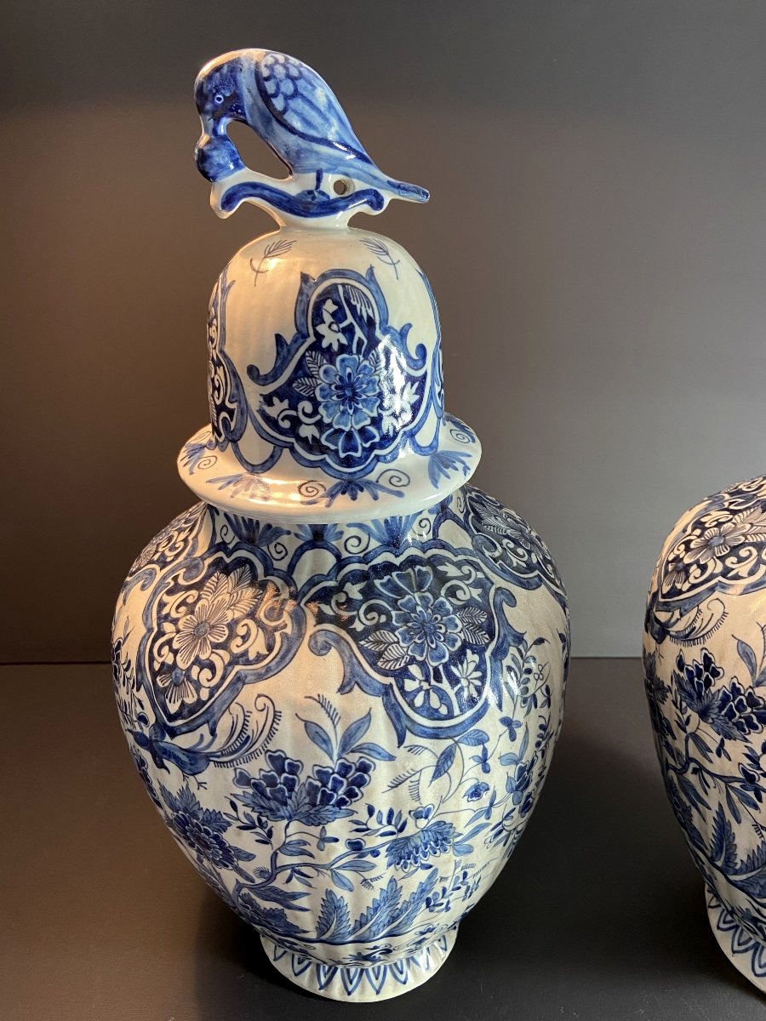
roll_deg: +1.0
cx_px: 383
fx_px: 767
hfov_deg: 53.1
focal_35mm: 26
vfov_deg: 67.3
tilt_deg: -22.8
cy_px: 510
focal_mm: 4.25
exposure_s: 1/50
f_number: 1.8
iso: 200
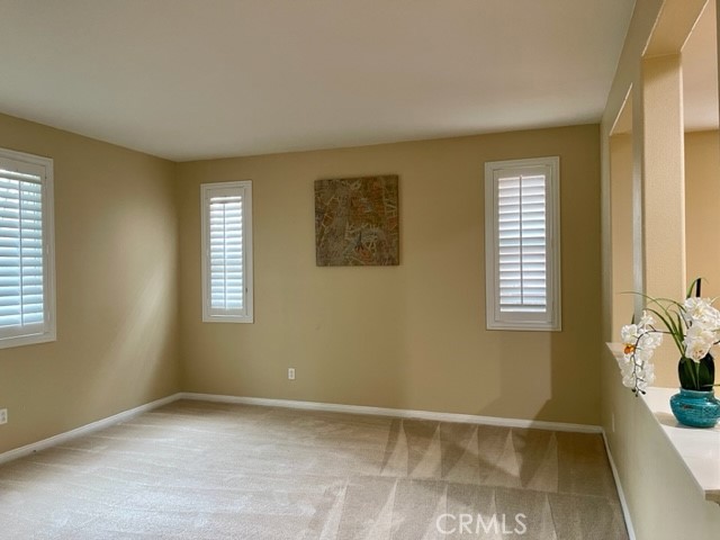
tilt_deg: -0.4
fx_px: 541
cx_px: 360
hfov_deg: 67.3
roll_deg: +1.3
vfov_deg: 53.1
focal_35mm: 26
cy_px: 270
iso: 250
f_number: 1.6
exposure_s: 1/60
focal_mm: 5.1
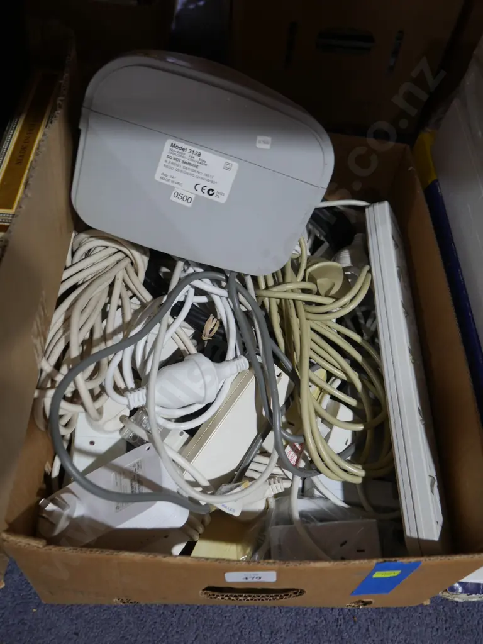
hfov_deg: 44.2
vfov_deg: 56.8
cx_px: 242
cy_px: 322
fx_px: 595
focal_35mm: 32
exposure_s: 1/60
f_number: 3.6
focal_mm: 16
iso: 400
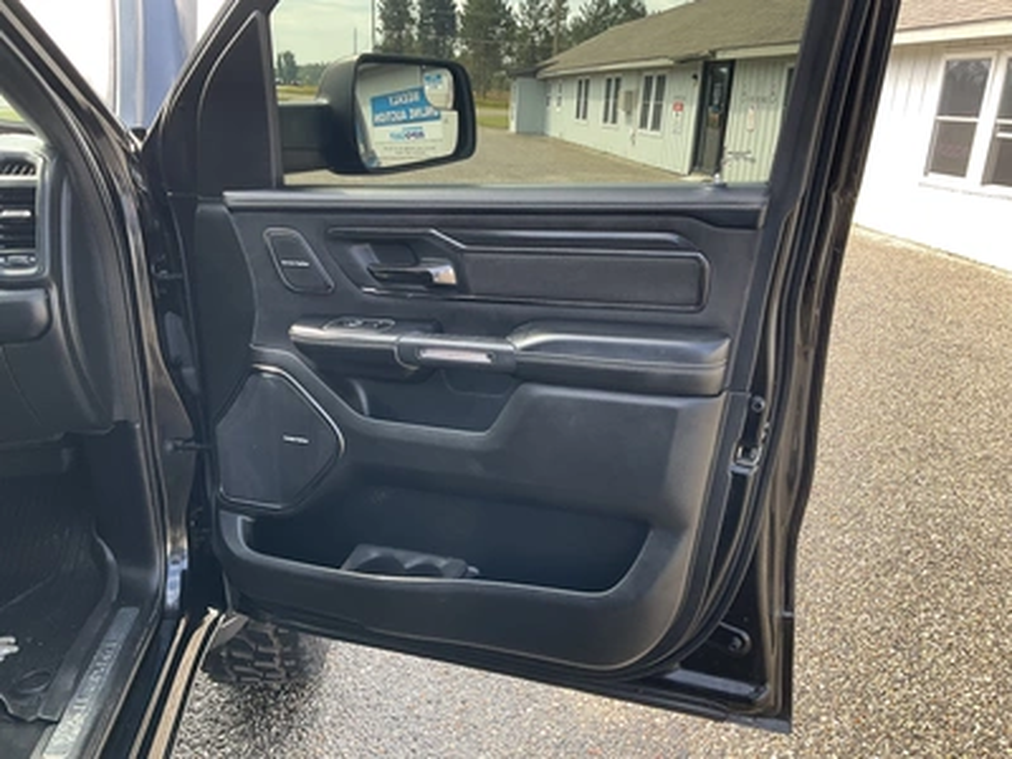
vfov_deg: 48.2
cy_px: 380
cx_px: 506
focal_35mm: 29
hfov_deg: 61.7
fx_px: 848
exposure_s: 1/122
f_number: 1.8
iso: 25
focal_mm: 3
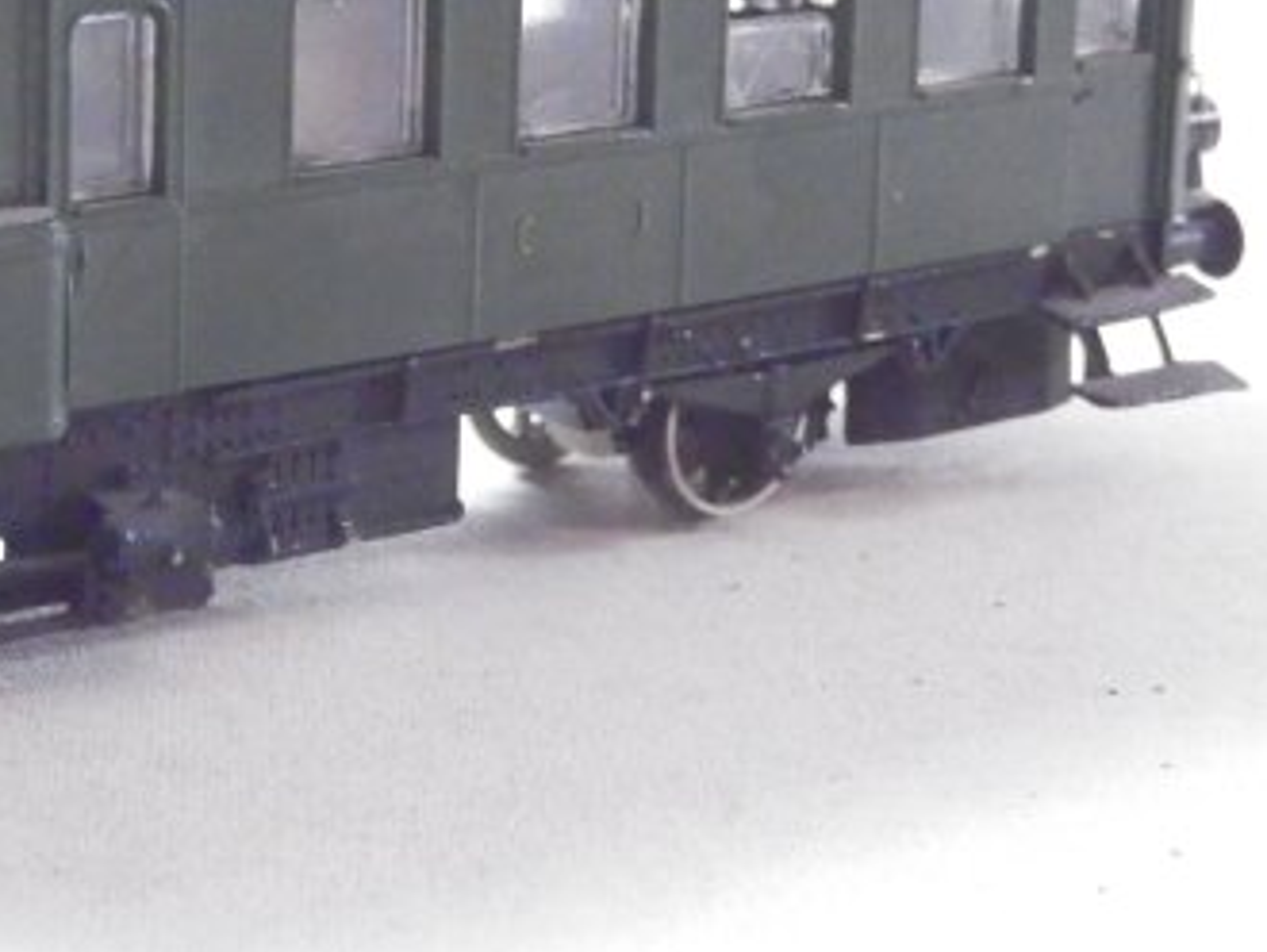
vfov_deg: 12.3
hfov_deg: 16.2
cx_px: 161
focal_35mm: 120
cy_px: 180
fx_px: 4395
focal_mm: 11.9
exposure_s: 1/160
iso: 2500
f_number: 4.4
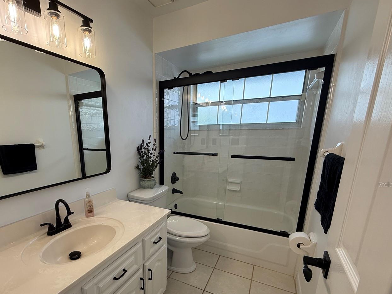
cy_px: 184
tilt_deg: -14.2
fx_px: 204
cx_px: 156
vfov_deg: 70.4
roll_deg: +0.9
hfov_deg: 86.6
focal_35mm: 18
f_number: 2.2
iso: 100
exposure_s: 1/120
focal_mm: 2.22
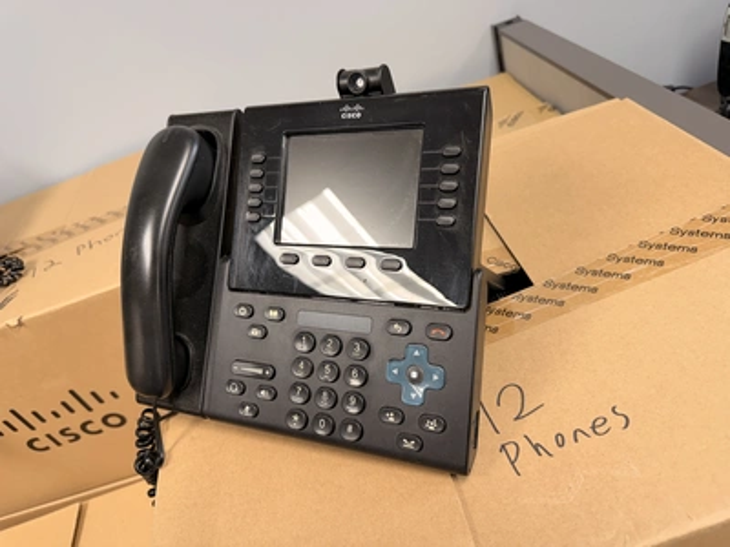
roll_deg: +21.4
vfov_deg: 56.8
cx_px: 365
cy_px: 274
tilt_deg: -36.1
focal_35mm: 24
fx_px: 506
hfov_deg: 71.6
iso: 200
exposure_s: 1/120
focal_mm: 6.76
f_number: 1.78
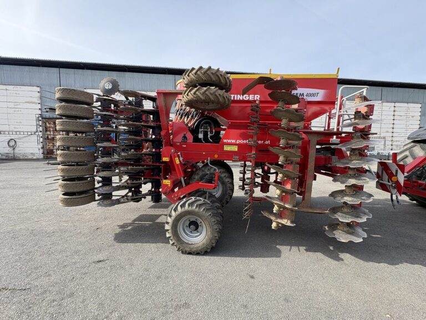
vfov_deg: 85.7
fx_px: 172
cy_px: 160
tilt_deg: -3.4
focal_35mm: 14
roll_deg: -0.1
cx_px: 213
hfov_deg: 102.1
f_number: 2.2
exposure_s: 1/464
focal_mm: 2.22
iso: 40
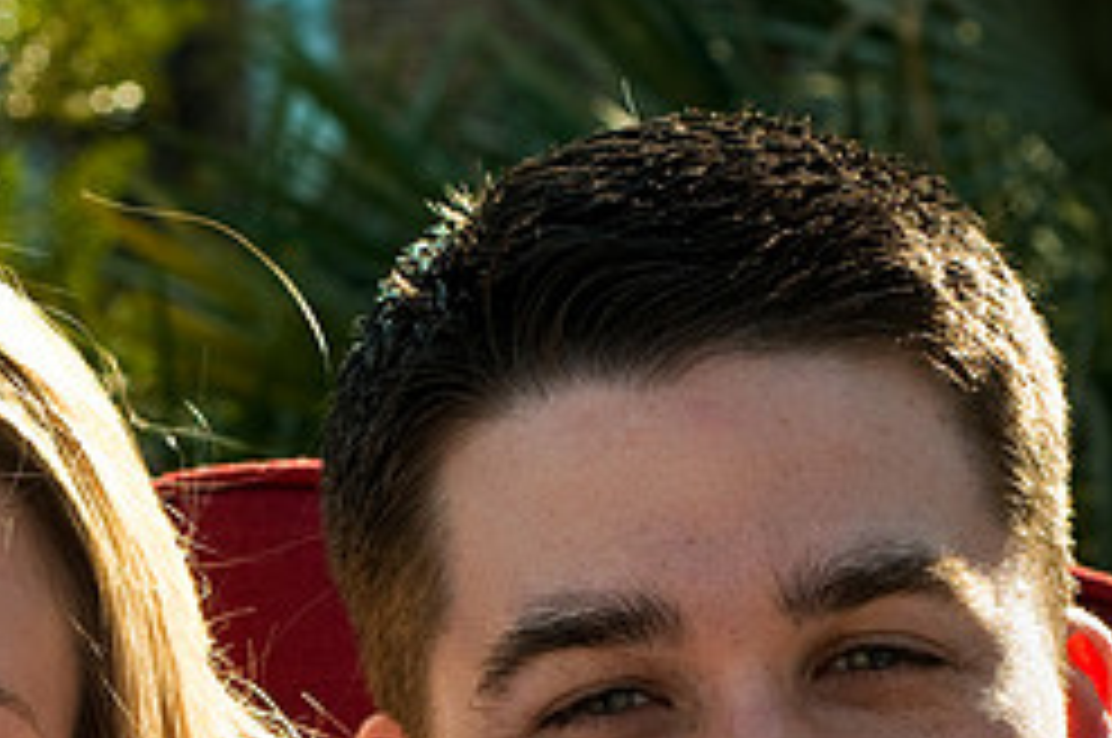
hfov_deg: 11.6
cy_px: 745
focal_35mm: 176
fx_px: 5429
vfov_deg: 7.7
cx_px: 23
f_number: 5.6
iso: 100
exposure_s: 1/200
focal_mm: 50
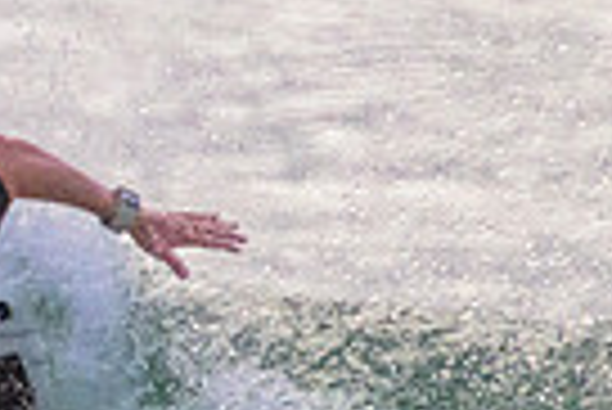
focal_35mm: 4643
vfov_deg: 0.3
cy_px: 68
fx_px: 79014
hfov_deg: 0.4
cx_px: -771
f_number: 11
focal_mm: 800
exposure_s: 1/2000
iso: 2800
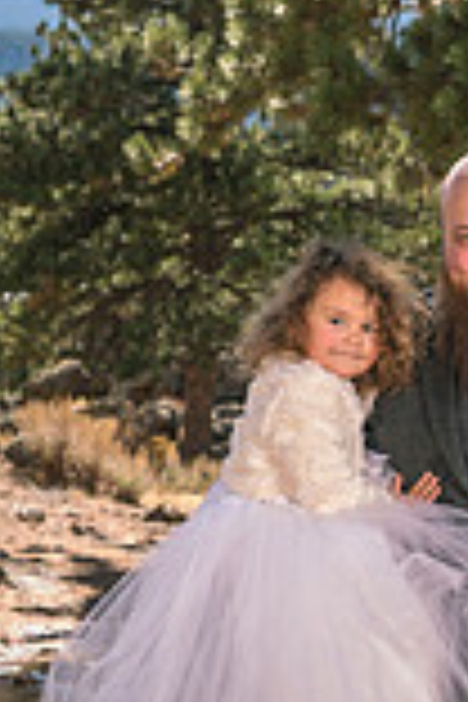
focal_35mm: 101
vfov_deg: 19.6
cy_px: 693
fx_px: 1969
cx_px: 603
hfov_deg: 13.1
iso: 320
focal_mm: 35
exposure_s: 1/2000
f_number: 4.5
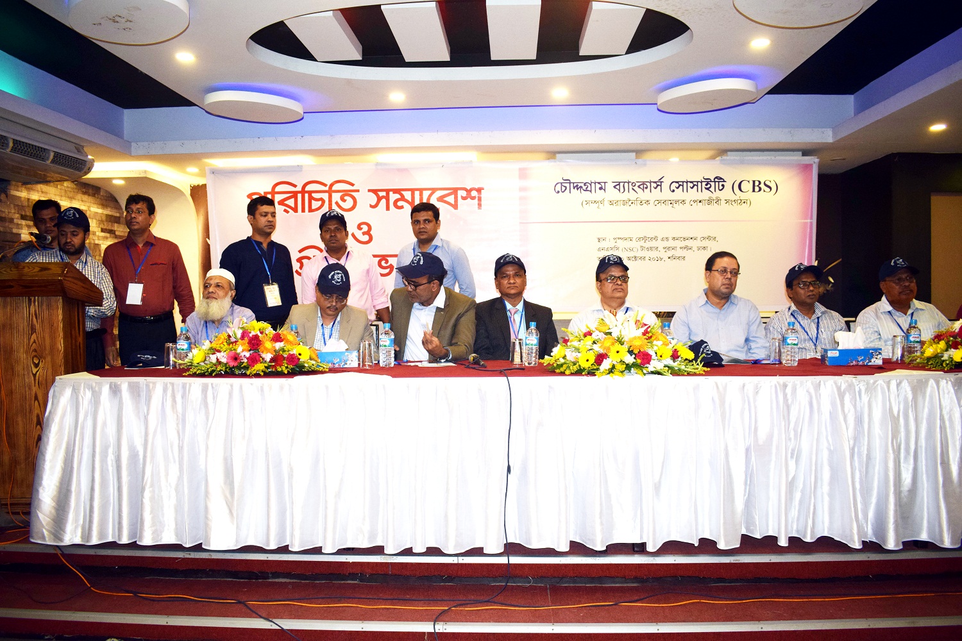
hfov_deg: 67.4
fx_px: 721
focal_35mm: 27
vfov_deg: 47.9
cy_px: 320
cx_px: 481
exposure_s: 1/80
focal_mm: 18
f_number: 4.5
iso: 800
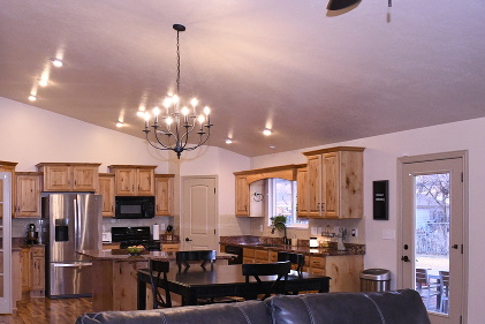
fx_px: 553
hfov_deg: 46.7
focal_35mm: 41
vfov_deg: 32.4
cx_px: 164
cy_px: 217
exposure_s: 1/200
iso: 5000
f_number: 5.6
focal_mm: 18
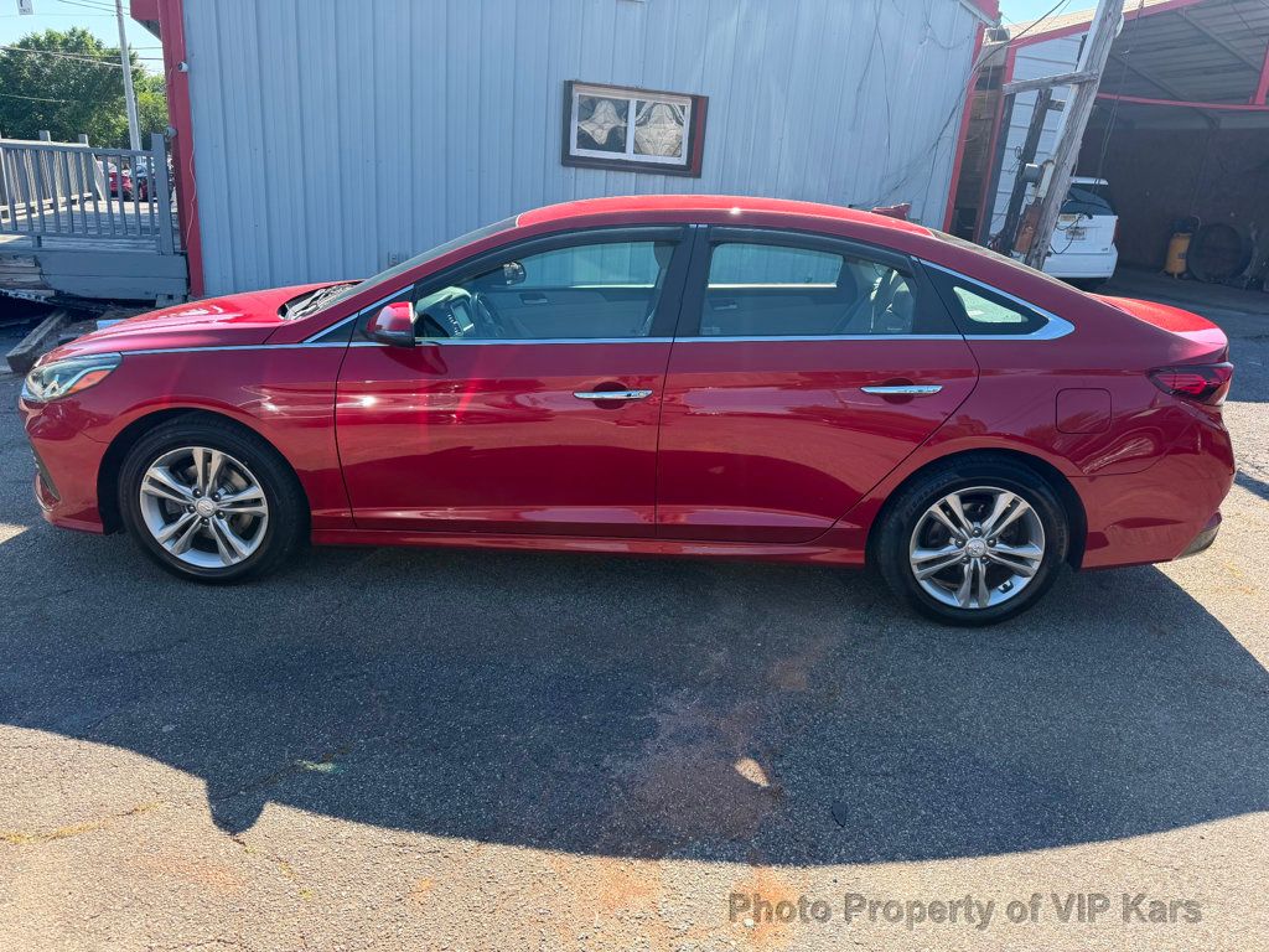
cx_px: 634
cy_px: 476
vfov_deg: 56.8
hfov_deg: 71.6
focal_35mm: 24
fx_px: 880
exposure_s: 1/931
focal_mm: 6.76
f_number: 1.78
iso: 80
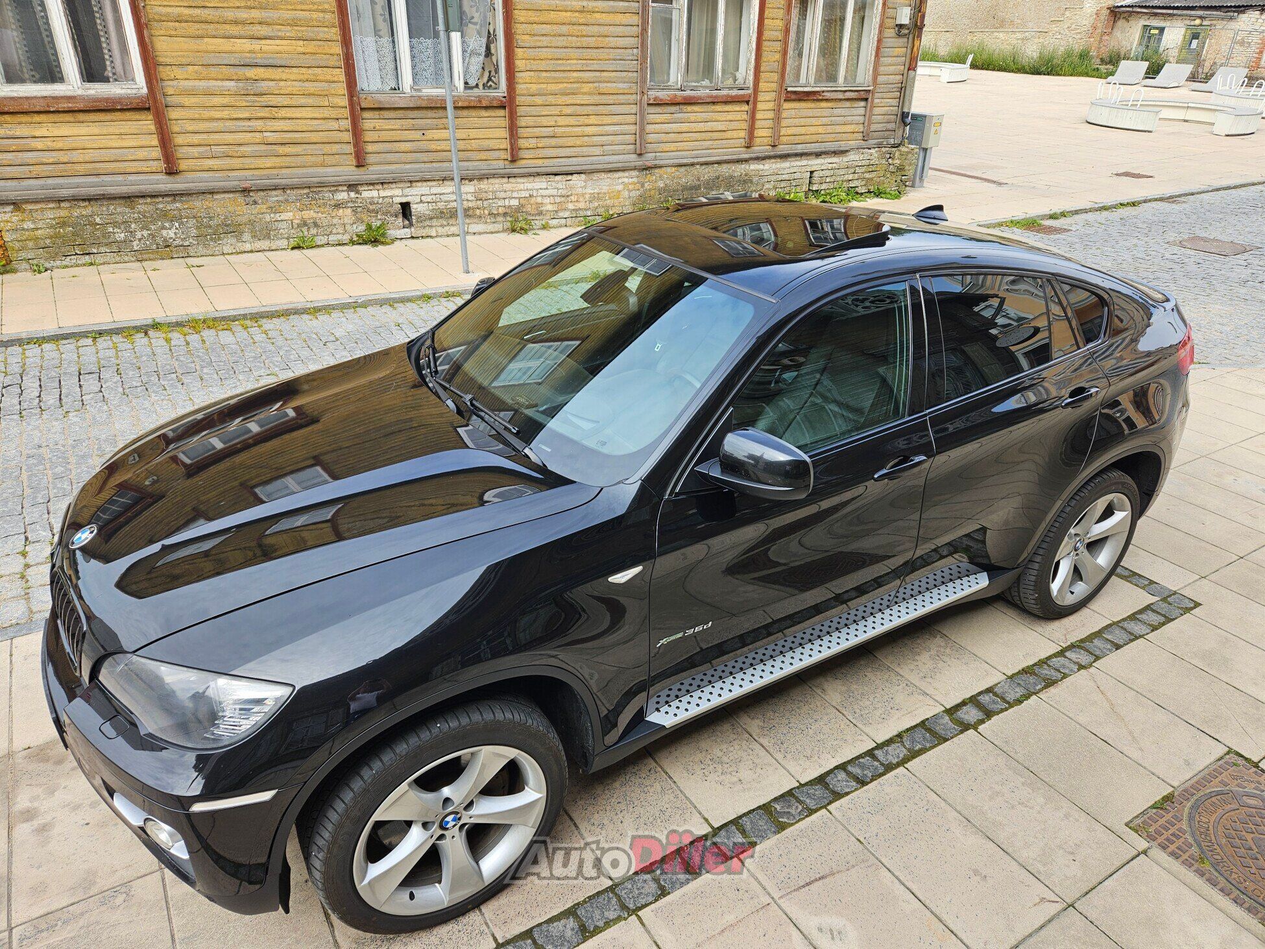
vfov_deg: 58.9
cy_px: 474
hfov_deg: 73.9
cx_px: 632
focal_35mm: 23
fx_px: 841
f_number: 1.8
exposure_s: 1/526
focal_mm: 5.4
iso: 25
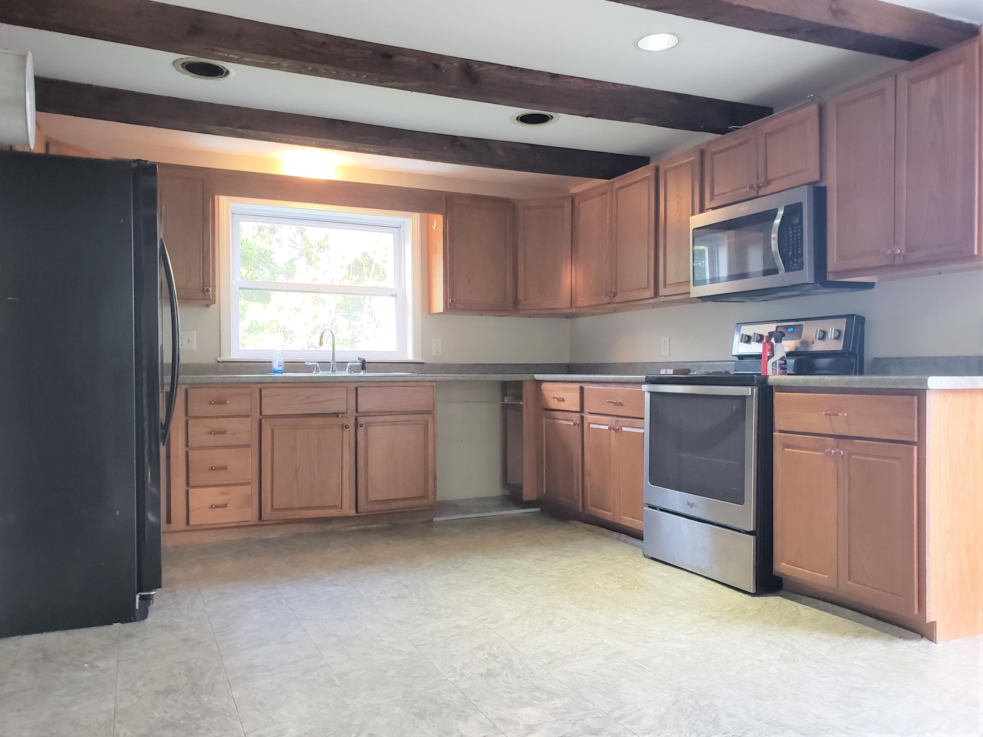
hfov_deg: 67.3
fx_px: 738
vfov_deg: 53.1
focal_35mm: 26
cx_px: 492
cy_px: 368
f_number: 2.4
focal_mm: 4.3
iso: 320
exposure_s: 1/60
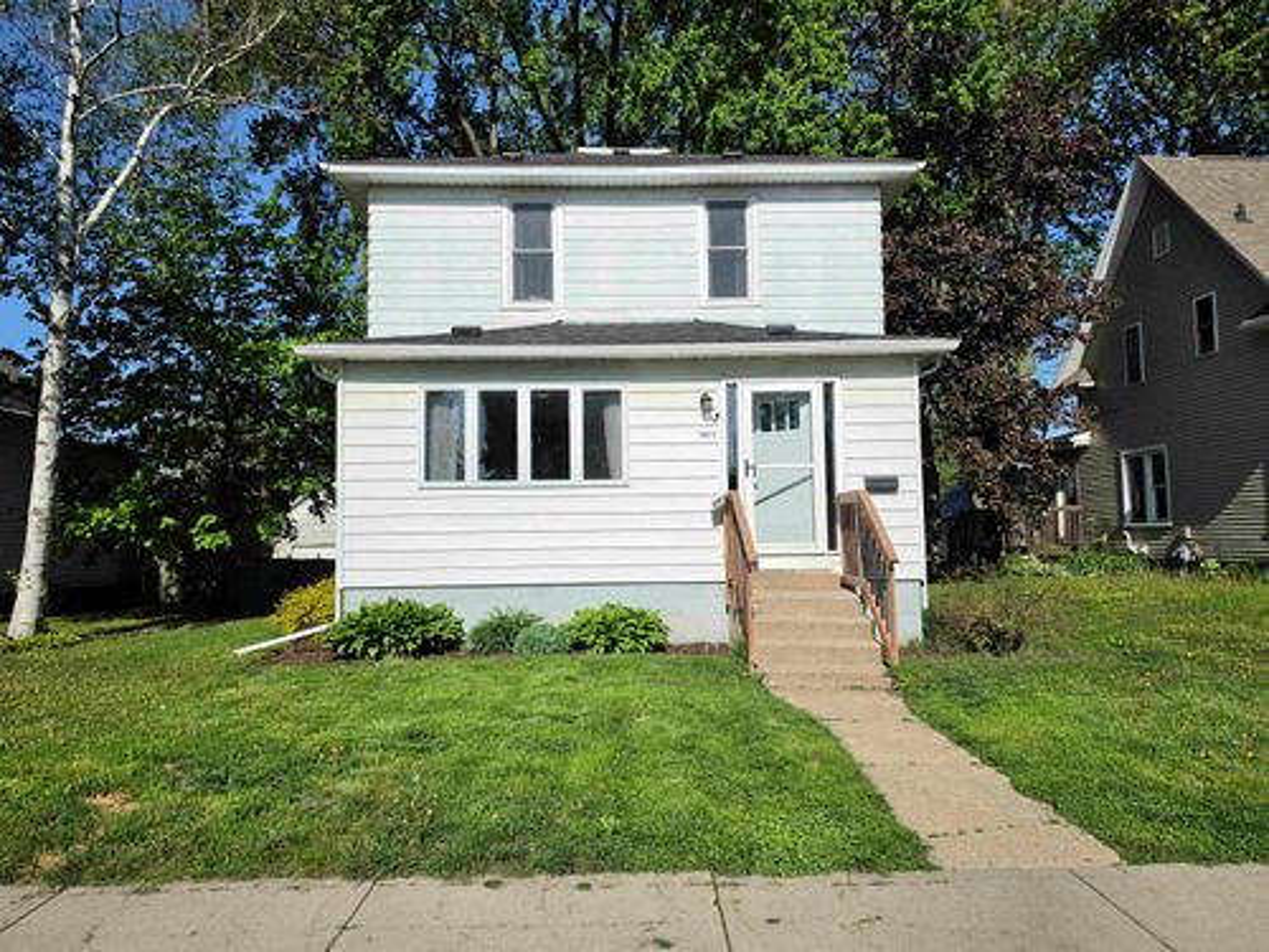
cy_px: 476
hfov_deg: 73.9
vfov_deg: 58.9
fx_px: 843
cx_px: 634
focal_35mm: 23
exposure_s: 1/10000
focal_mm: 6.5
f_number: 1.4
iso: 40
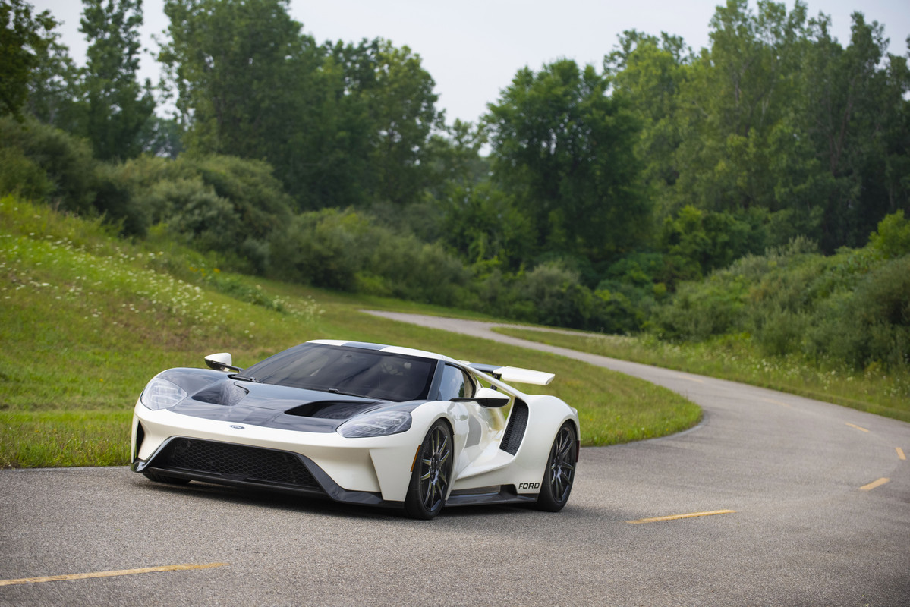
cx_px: 455
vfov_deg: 11.4
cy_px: 304
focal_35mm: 120
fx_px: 3034
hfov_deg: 17.1
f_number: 5
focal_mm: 120
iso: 400
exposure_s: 1/2000
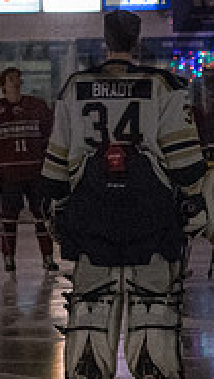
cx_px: 486
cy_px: 147
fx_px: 4064
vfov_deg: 5.3
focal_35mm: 404
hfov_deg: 3.0
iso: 5000
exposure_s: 1/125
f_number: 2.8
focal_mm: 70
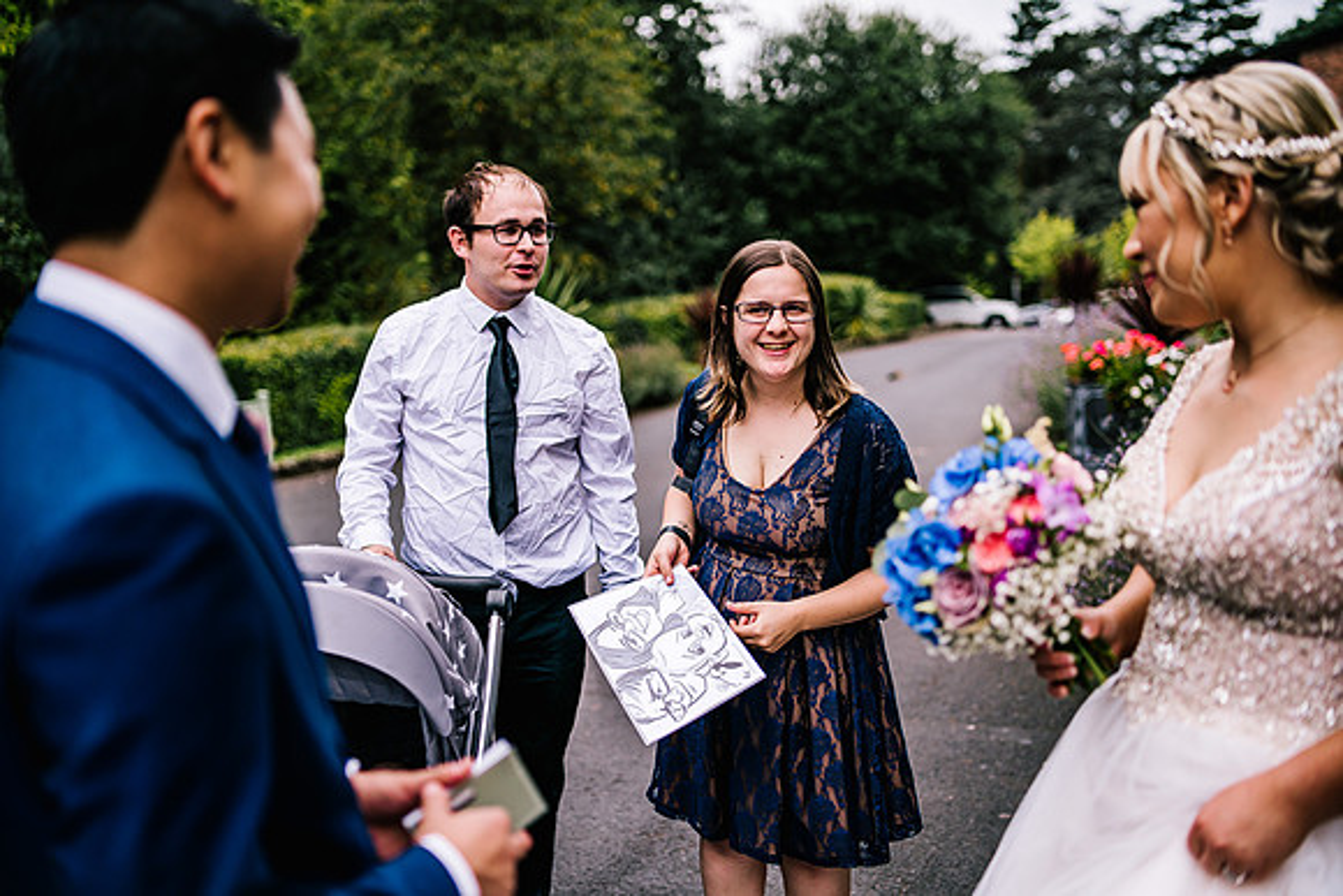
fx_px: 1306
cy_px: 448
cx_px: 672
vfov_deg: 37.9
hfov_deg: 54.4
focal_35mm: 35
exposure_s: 1/3200
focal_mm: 35
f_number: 1.6
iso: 100
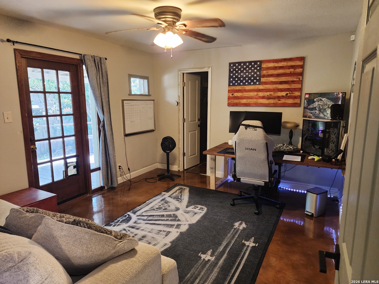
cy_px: 142
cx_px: 190
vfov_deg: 58.9
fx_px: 252
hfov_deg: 73.9
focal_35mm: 23
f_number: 1.8
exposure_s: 1/120
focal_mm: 6.4
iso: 500
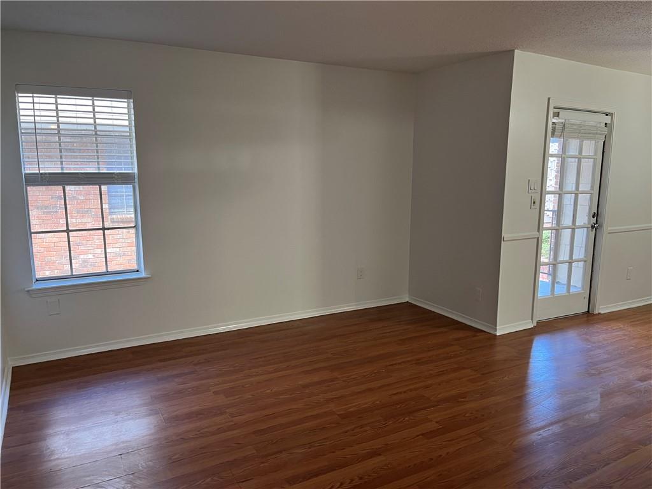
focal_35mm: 26
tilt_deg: -9.6
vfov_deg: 53.1
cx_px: 326
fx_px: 490
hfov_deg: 67.3
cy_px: 244
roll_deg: -0.3
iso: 125
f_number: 1.6
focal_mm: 5.1
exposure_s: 1/60
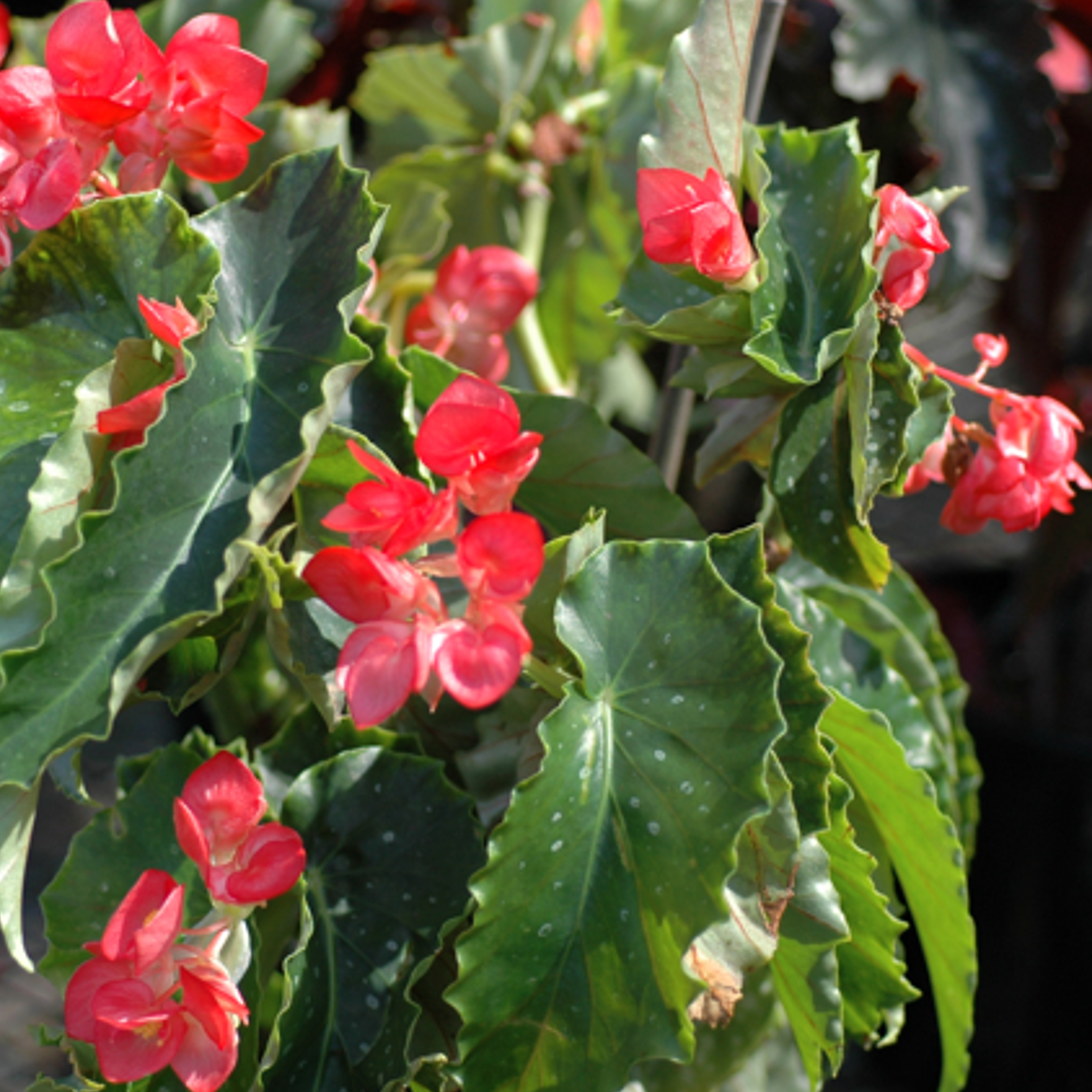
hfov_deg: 15.0
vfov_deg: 15.0
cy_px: 549
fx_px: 4140
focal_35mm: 116
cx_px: 367
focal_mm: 60
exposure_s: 1/250
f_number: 3.3
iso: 200
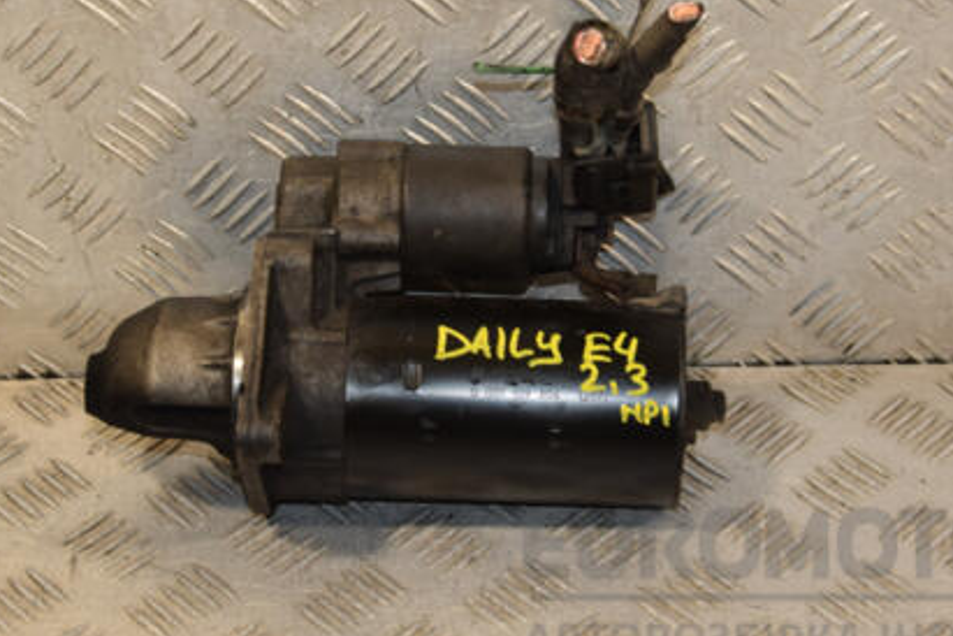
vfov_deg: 14.8
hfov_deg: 22.1
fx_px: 2435
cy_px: 234
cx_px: 480
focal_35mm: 92
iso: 800
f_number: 5
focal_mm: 42
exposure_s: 1/200
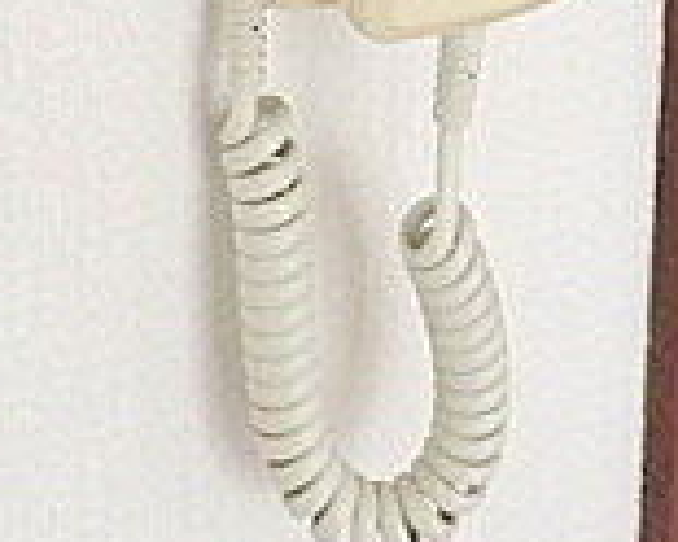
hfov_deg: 19.0
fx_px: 2027
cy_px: -476
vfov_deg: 13.5
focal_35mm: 101
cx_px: 280
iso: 100
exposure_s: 1/80
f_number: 2.8
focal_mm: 4.5
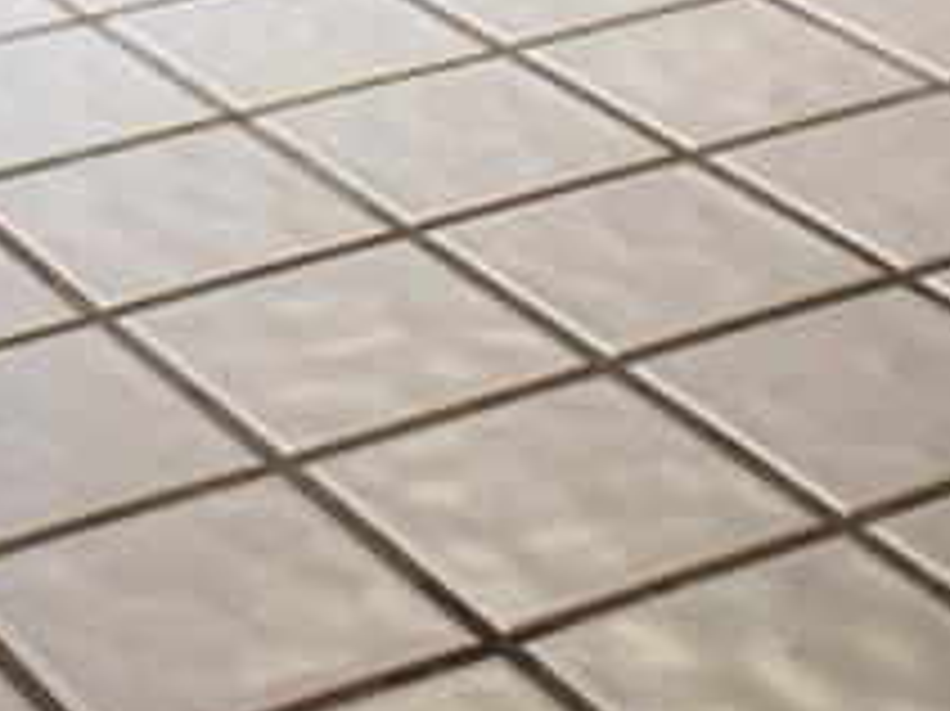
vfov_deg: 6.7
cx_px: 329
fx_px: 5650
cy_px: -1202
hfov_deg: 9.6
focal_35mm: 206
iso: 32
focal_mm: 4.15
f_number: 2.2
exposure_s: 1/40
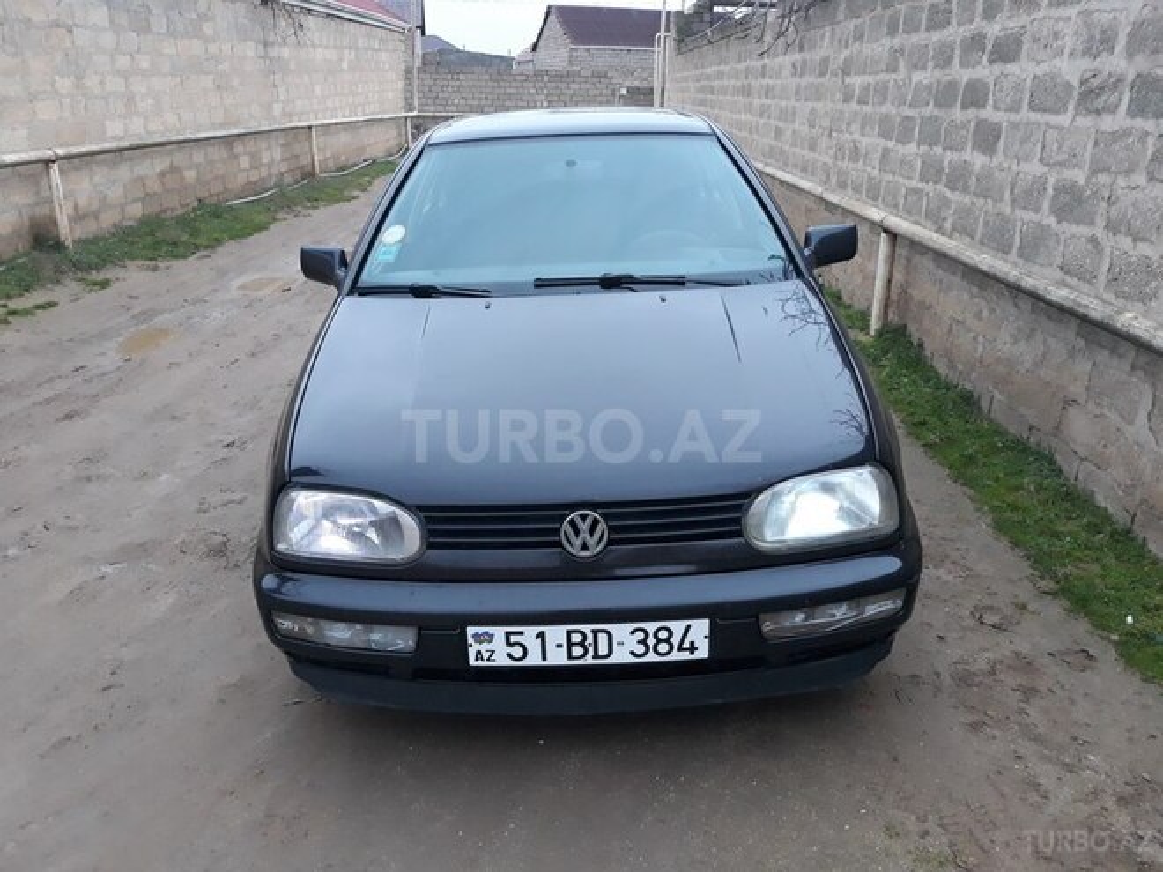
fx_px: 907
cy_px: 436
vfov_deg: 51.4
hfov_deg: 65.3
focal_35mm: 27
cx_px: 582
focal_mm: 3.71
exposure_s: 1/50
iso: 200
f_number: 1.7
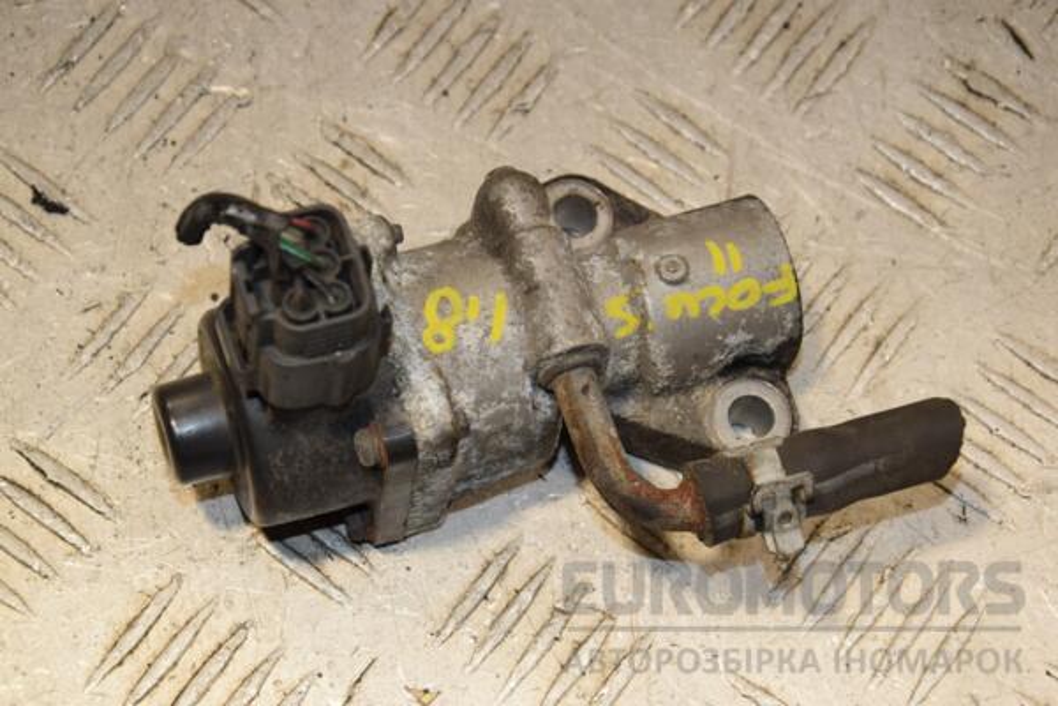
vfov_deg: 13.0
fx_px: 3086
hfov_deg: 19.5
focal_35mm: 105
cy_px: 353
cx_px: 529
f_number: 8
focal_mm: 70
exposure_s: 1/200
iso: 800
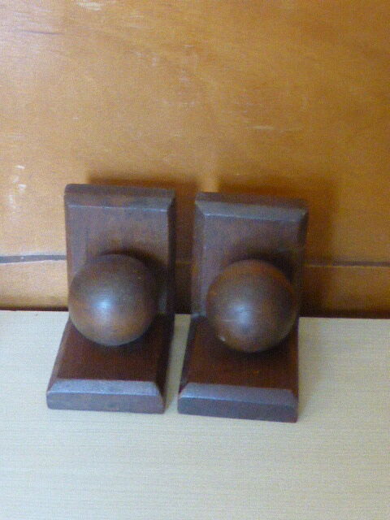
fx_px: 1367
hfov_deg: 16.2
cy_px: 260
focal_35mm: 91
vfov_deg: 21.5
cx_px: 195
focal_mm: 15.1
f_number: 5.2
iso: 2500
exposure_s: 1/15
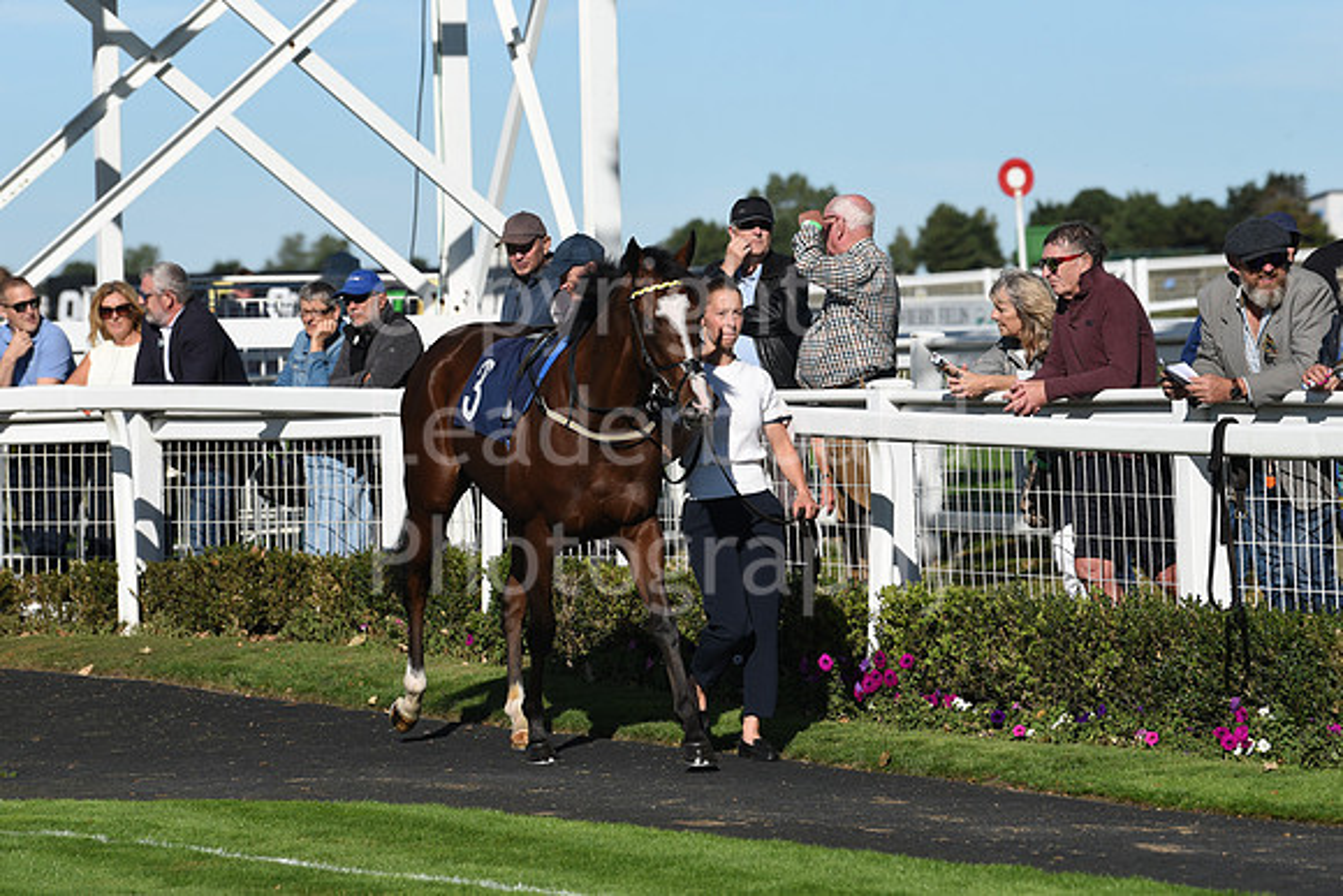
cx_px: 672
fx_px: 6903
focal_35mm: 185
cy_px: 448
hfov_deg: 11.1
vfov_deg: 7.4
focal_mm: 185
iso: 400
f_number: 6.3
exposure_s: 1/2500
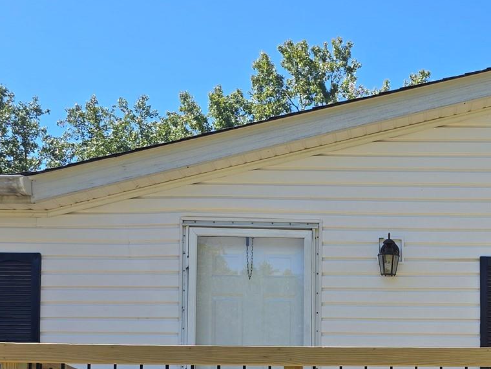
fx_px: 879
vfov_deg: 21.6
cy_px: 462
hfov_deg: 29.9
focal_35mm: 62
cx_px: 439
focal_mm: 6.3
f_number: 1.7
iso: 12
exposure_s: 1/289
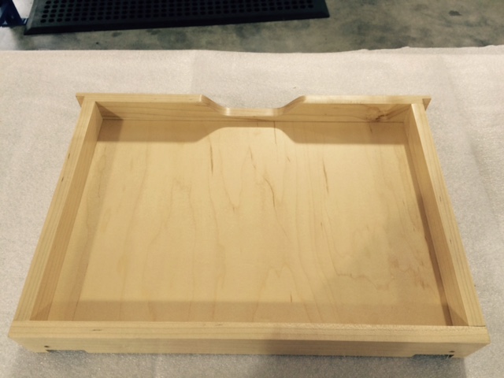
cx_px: 252
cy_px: 189
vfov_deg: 48.2
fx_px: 422
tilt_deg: -55.5
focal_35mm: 29
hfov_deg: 61.7
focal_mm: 4.15
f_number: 2.2
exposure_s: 1/30
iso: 80
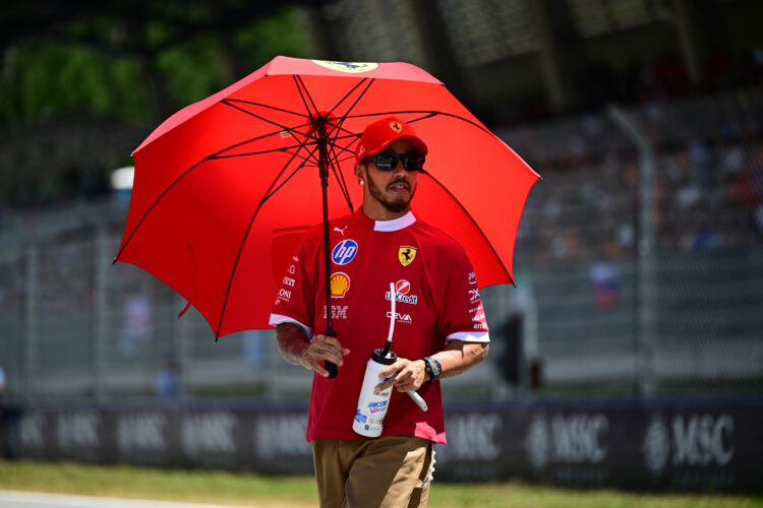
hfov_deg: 10.3
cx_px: 382
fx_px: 4239
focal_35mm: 200
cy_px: 254
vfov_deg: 6.9
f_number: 2.8
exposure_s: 1/1000
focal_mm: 200
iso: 100
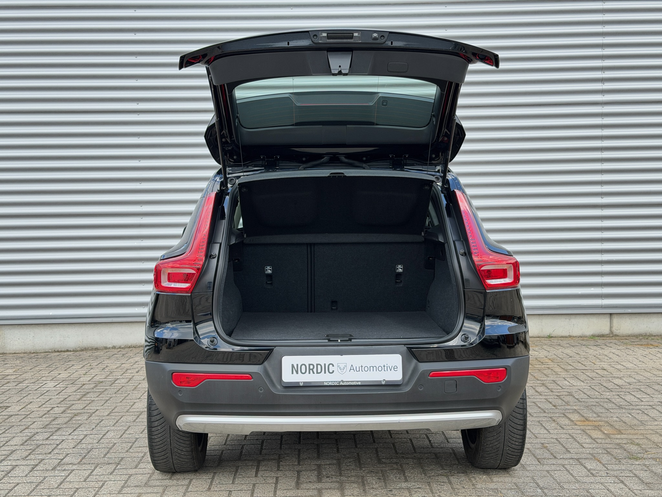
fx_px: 918
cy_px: 248
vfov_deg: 30.3
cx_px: 331
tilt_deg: -2.3
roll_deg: +1.5
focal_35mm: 48
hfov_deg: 39.7
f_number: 1.78
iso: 80
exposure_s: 1/712
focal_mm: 6.76
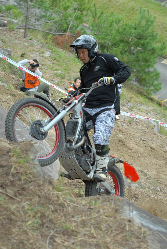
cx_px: 84
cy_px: 124
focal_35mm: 75
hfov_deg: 18.2
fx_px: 520
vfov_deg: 27.0
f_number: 4.8
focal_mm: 50
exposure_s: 1/500
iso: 400
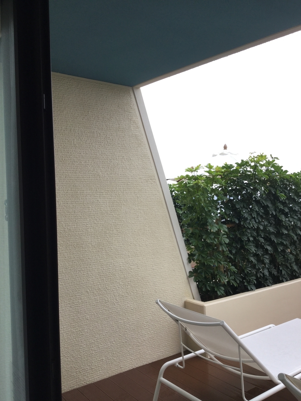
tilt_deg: +0.3
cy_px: 200
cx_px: 150
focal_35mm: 31
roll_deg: +1.3
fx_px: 359
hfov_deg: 45.4
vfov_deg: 58.4
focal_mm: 3.3
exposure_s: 1/120
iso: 25
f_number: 2.4
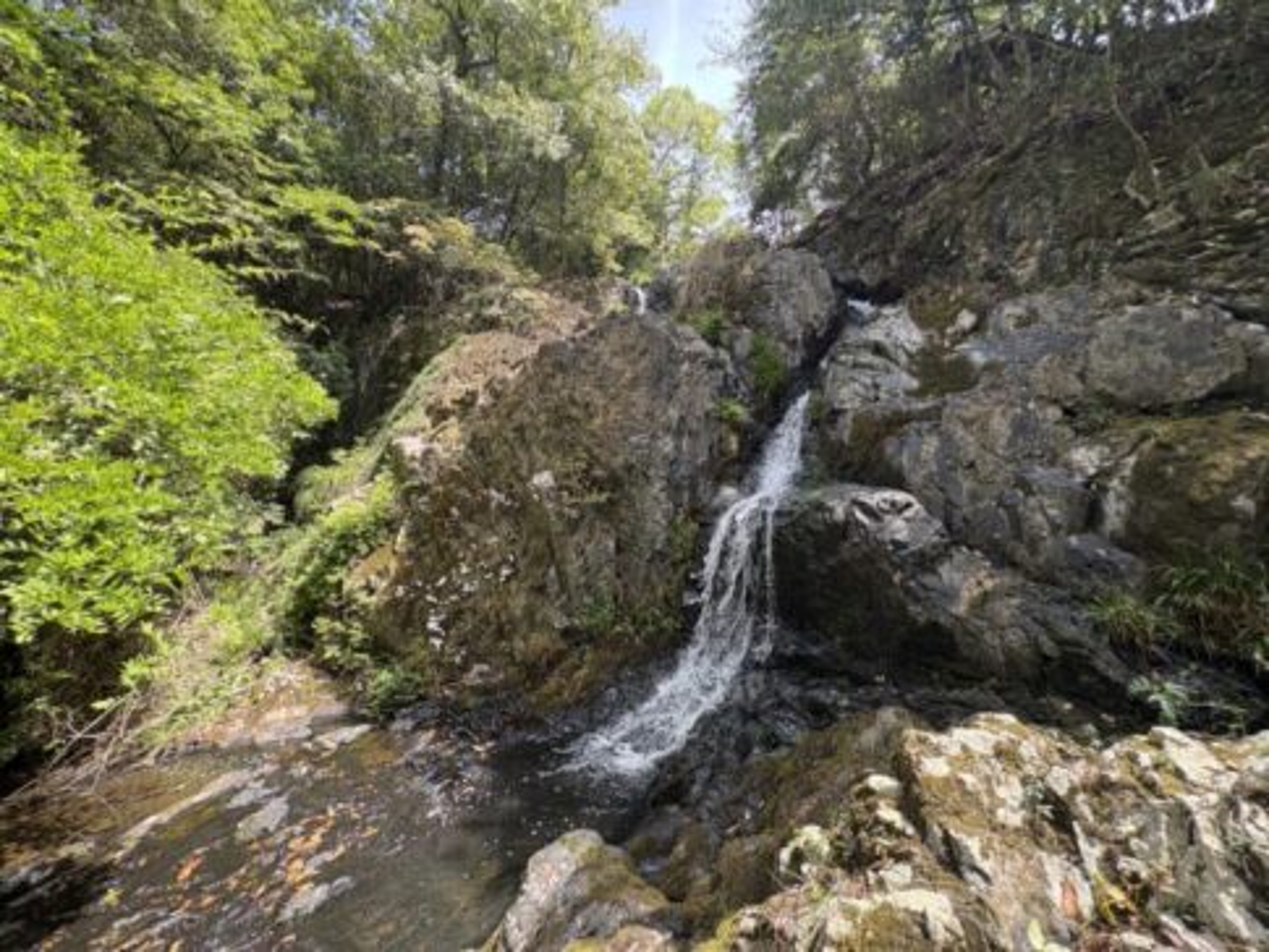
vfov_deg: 85.7
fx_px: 513
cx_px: 634
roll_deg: +0.9
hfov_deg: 102.0
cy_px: 476
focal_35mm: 14
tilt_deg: +4.4
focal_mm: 2.22
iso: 50
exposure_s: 1/114
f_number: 2.2
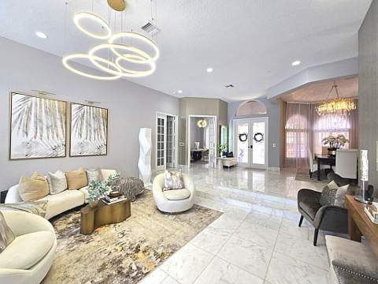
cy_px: 142
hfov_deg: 106.2
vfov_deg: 89.9
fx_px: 142
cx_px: 189
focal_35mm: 13
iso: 64
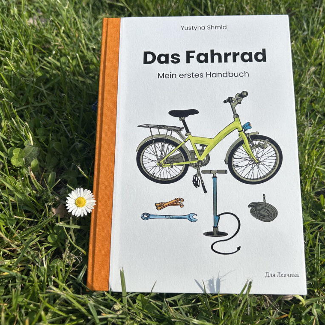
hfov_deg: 52.5
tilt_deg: -52.4
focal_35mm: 31
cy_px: 161
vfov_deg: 52.5
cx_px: 177
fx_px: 329
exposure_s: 1/6993
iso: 50
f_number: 1.5
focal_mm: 5.7
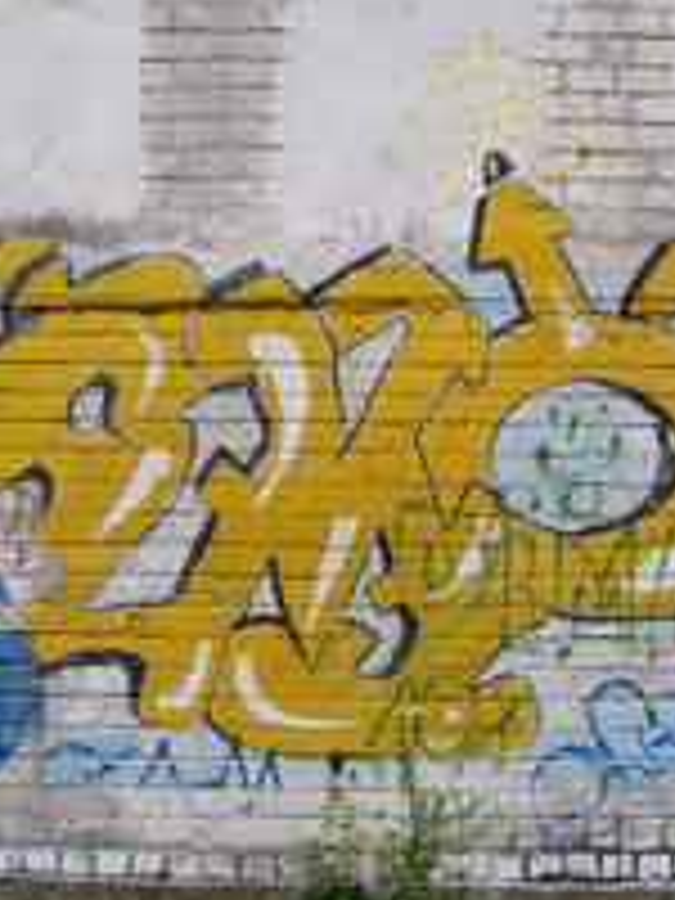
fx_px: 1872
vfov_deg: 27.0
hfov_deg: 20.4
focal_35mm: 72
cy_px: 342
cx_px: 320
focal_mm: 5.85
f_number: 4
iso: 64
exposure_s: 1/1250
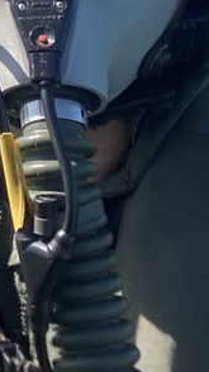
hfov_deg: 11.3
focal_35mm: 100
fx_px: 987
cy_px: -100
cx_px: -164
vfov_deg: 19.8
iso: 25
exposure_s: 1/470
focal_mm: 2.71
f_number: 2.2
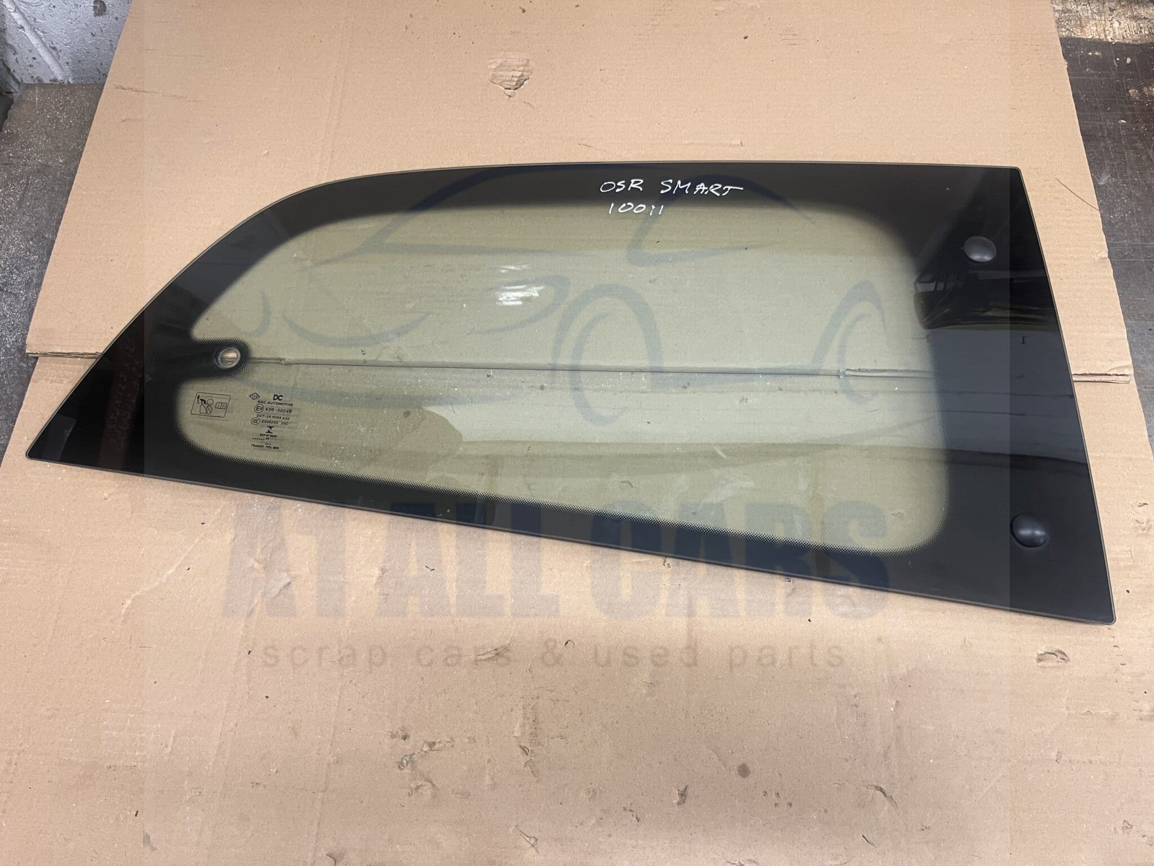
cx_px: 577
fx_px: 867
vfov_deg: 53.1
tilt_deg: -65.7
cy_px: 433
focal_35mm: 26
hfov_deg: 67.3
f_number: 1.6
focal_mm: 5.1
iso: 160
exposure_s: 1/50
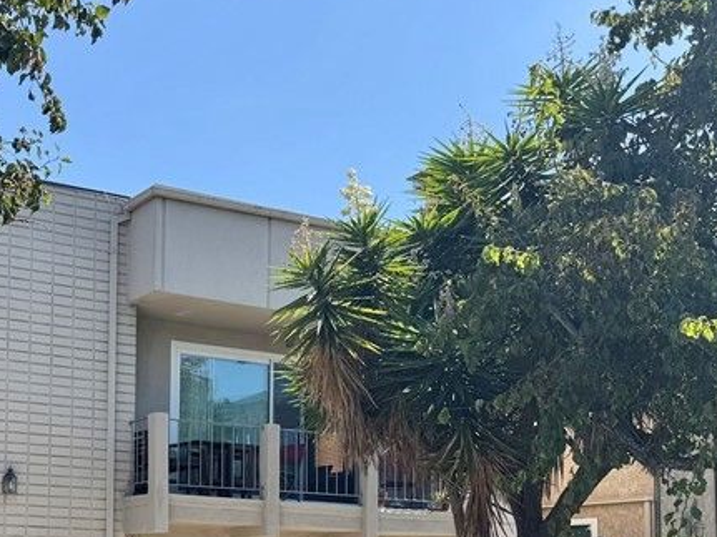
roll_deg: -1.1
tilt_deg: +3.7
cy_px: 480
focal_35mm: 57
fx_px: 1180
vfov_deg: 24.9
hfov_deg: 32.7
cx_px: 123
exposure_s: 1/3247
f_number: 1.78
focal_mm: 6.76
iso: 80
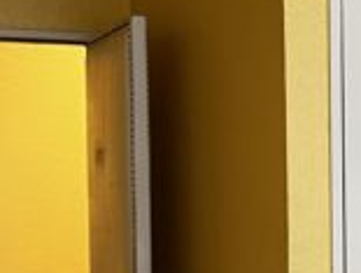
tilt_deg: -4.6
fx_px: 1296
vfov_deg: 11.8
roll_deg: +0.1
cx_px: 490
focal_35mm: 124
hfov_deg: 15.0
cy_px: 317
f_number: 1.6
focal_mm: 5.1
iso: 125
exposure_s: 1/98
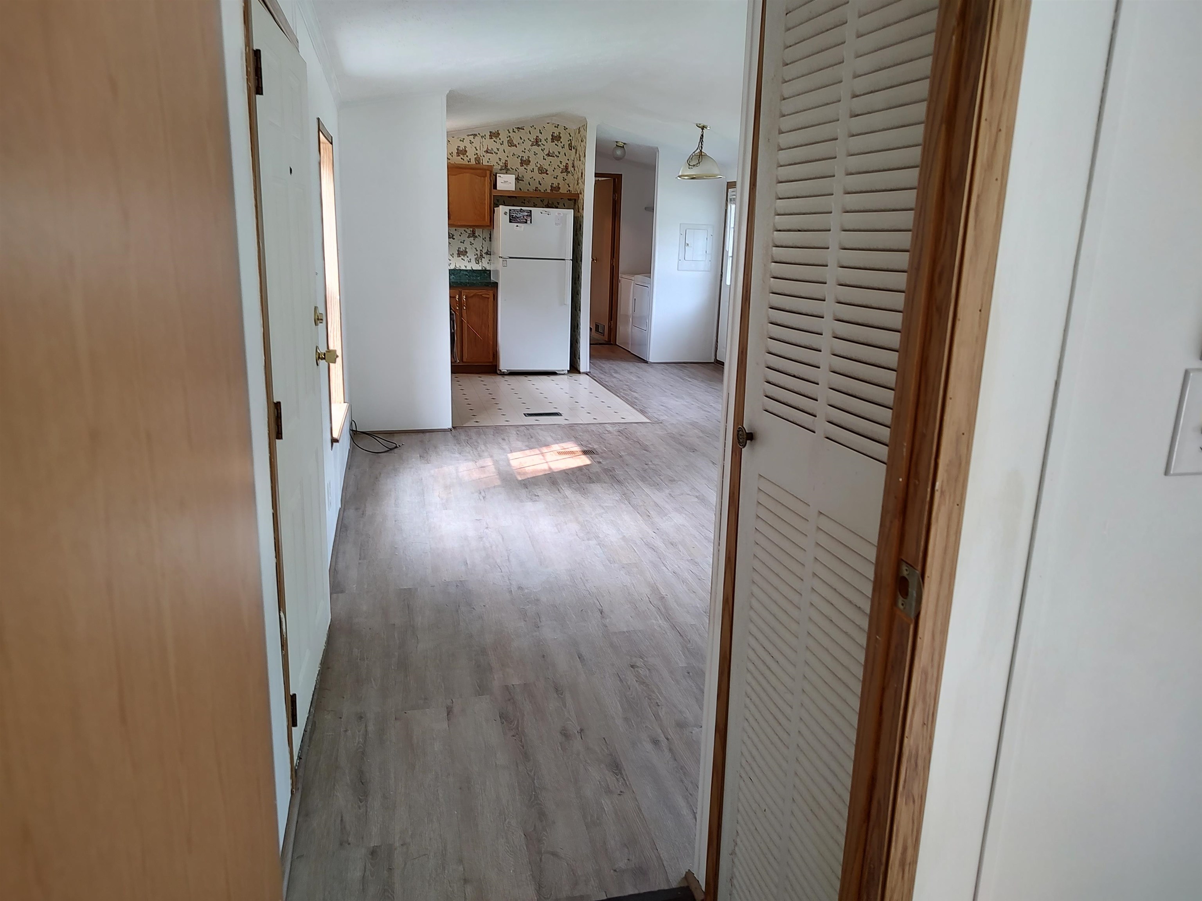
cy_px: 450
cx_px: 601
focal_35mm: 24
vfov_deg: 56.8
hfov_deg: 71.6
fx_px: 833
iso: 750
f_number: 1.9
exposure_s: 1/40
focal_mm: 5.88
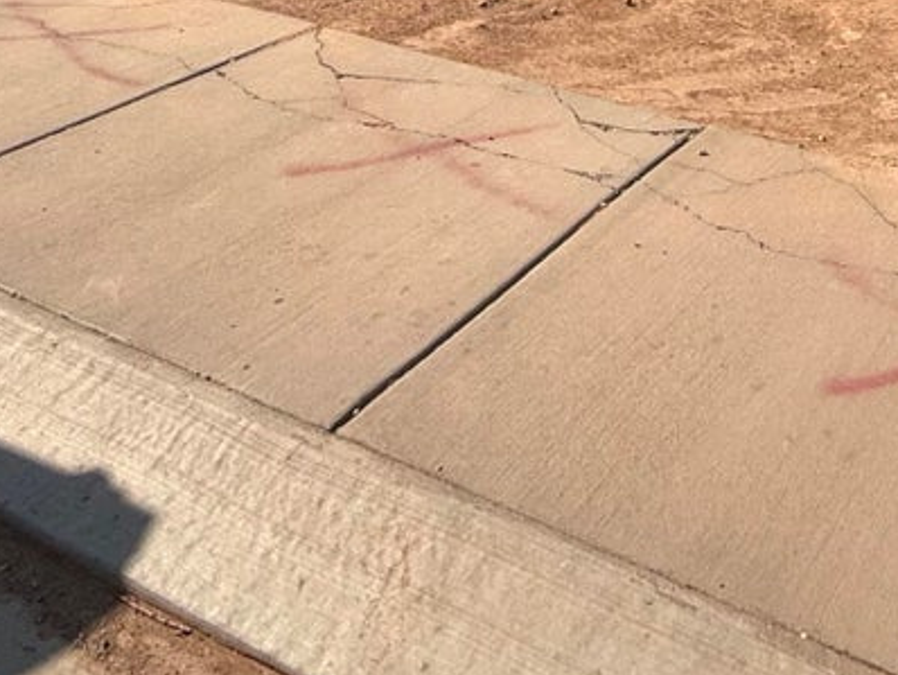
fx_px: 1246
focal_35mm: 48
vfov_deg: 22.6
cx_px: 804
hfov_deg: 37.1
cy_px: -424
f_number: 2.2
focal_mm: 2.22
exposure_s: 1/2092
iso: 50
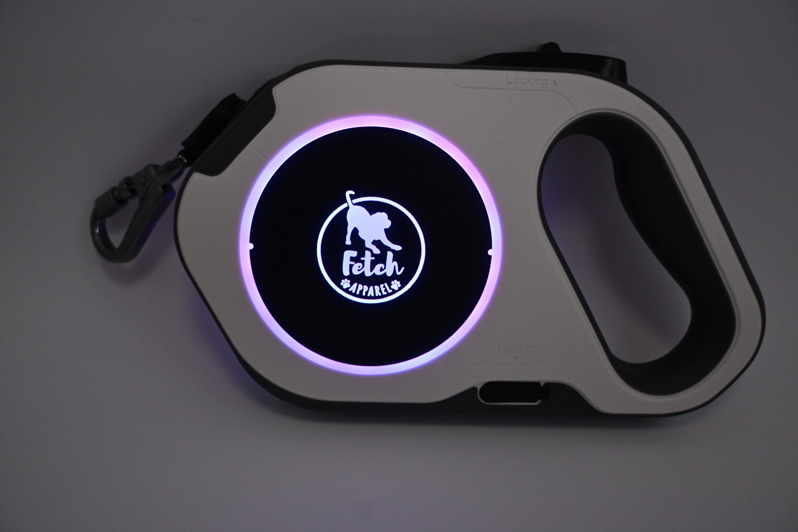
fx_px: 765
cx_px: 399
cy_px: 266
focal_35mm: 34
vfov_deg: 38.4
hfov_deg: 55.1
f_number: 4.2
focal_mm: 23
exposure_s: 1/40
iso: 1400
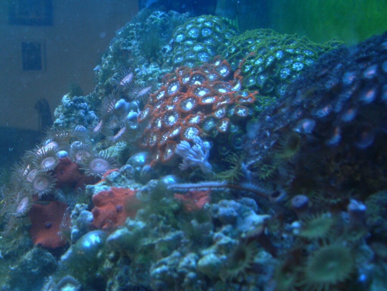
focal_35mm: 39
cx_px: 194
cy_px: 146
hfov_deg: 47.9
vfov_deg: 36.8
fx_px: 436
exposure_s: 1/32.3
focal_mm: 6.07
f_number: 2.98
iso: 200
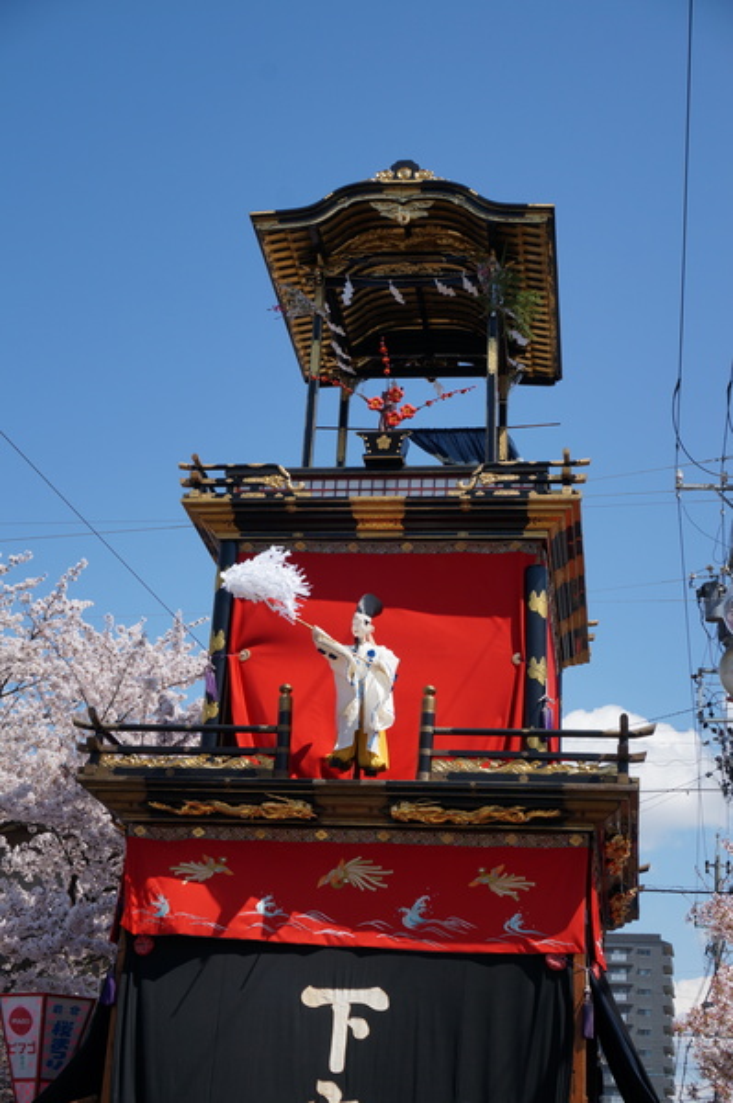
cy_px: 552
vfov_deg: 37.9
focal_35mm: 52
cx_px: 366
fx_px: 1606
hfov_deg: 25.7
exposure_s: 1/250
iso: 100
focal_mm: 35
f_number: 9
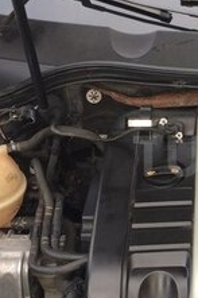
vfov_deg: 22.6
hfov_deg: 14.4
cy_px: 156
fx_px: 744
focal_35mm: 90
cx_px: 271
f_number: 2.2
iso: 32
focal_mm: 4.15
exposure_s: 1/134
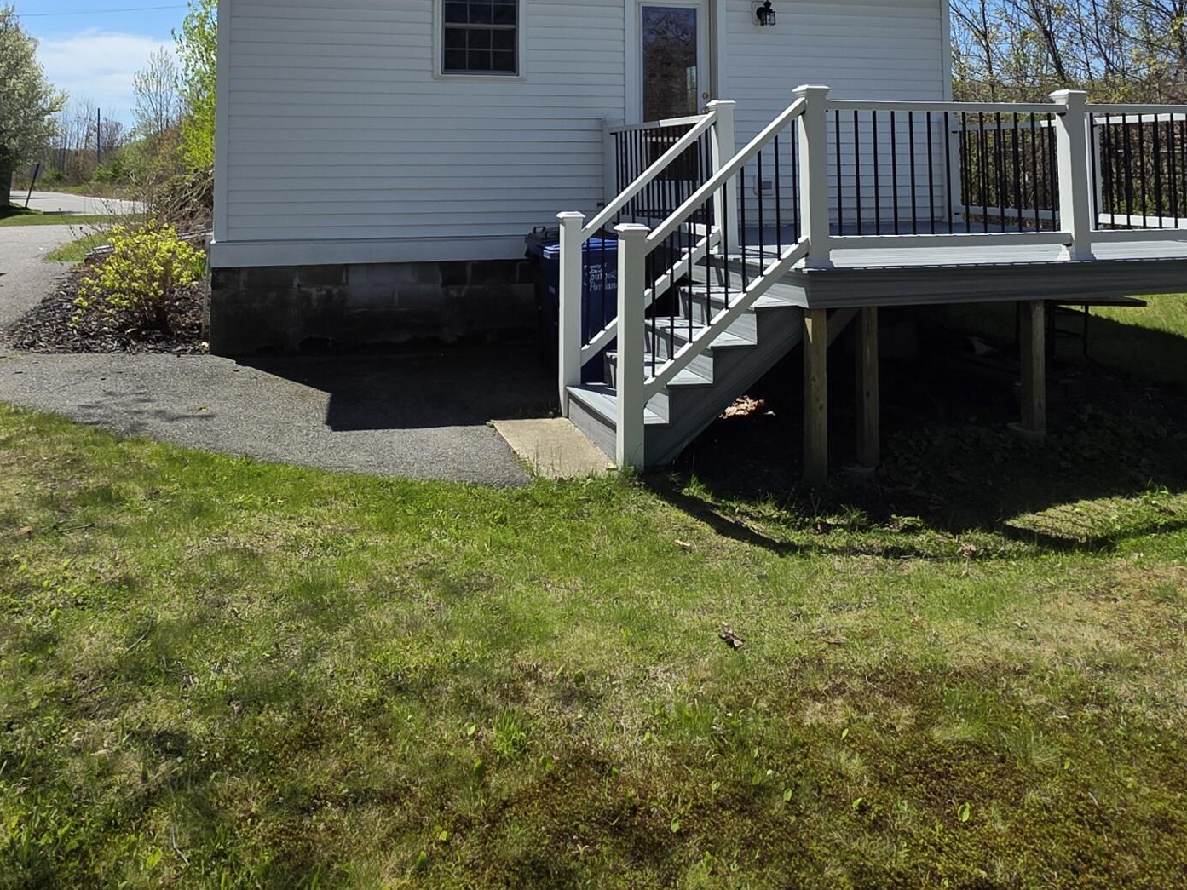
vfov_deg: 45.5
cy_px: 105
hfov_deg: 63.3
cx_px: 537
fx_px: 960
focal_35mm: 28
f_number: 1.9
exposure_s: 1/2384
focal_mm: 2.2
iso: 40
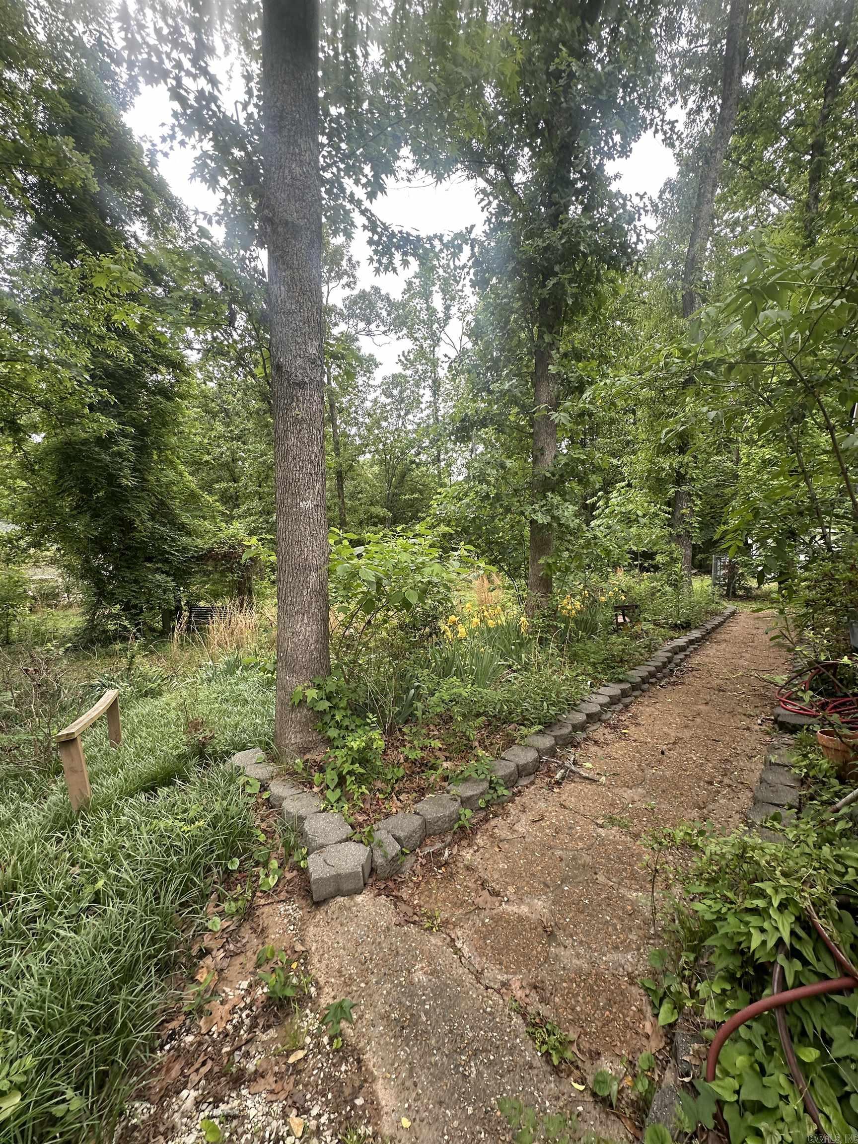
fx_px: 463
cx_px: 429
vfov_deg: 102.1
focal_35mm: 14
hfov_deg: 85.7
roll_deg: +0.9
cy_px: 572
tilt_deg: -5.4
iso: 40
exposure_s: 1/218
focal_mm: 2.22
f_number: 2.2
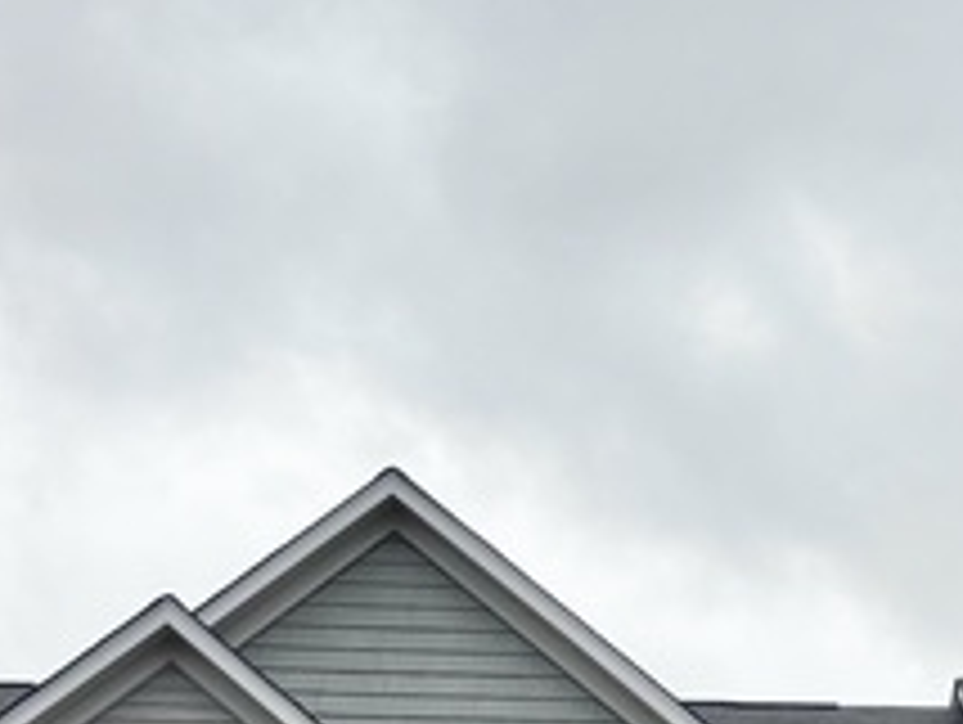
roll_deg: +0.1
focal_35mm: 97
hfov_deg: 20.1
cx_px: 706
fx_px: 2702
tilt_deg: +11.4
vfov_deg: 14.6
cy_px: 935
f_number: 1.6
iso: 50
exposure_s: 1/120
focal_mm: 5.96
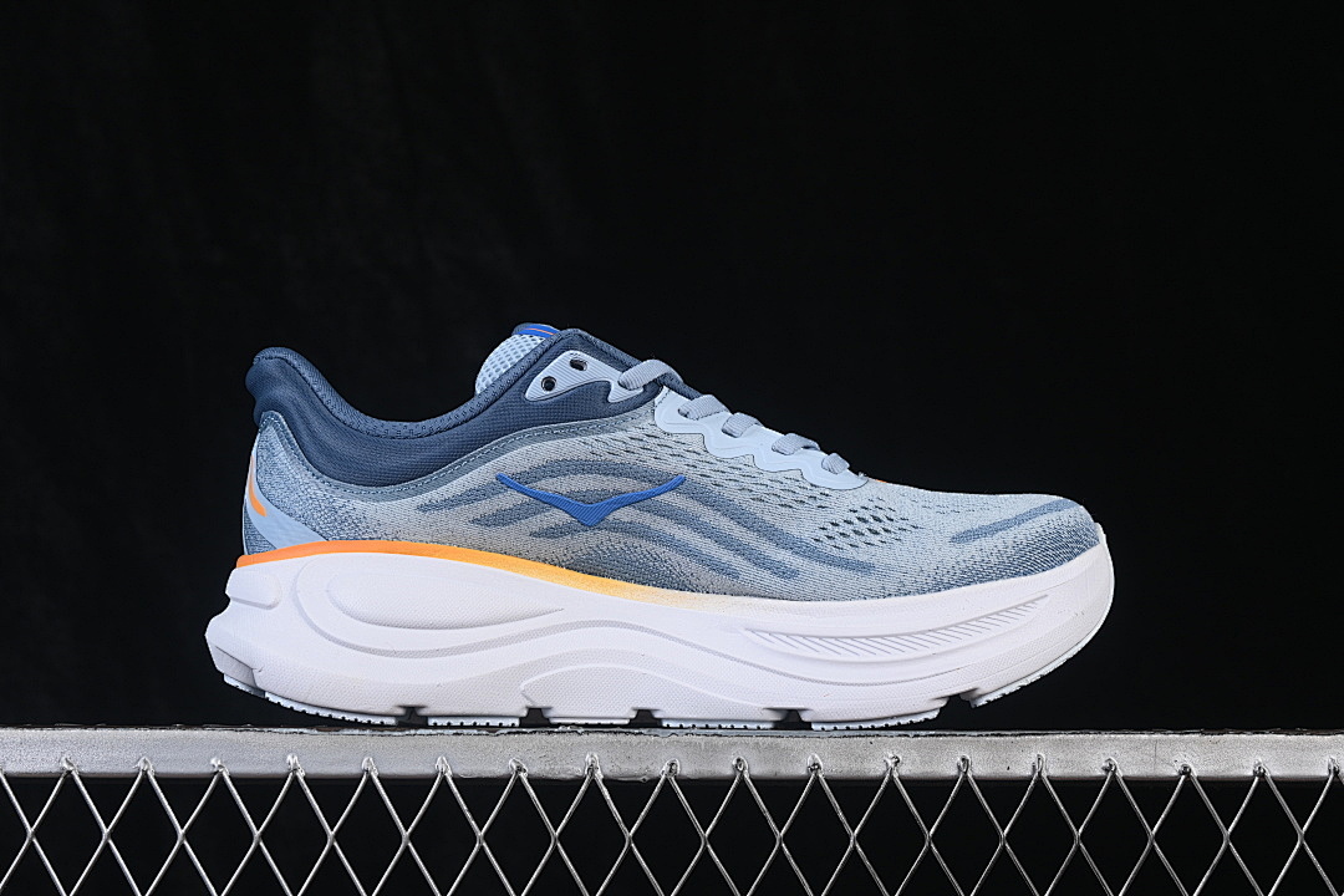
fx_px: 2800
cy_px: 448
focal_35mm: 75
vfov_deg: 18.2
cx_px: 672
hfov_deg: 27.0
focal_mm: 50
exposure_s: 1/80
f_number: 8
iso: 160
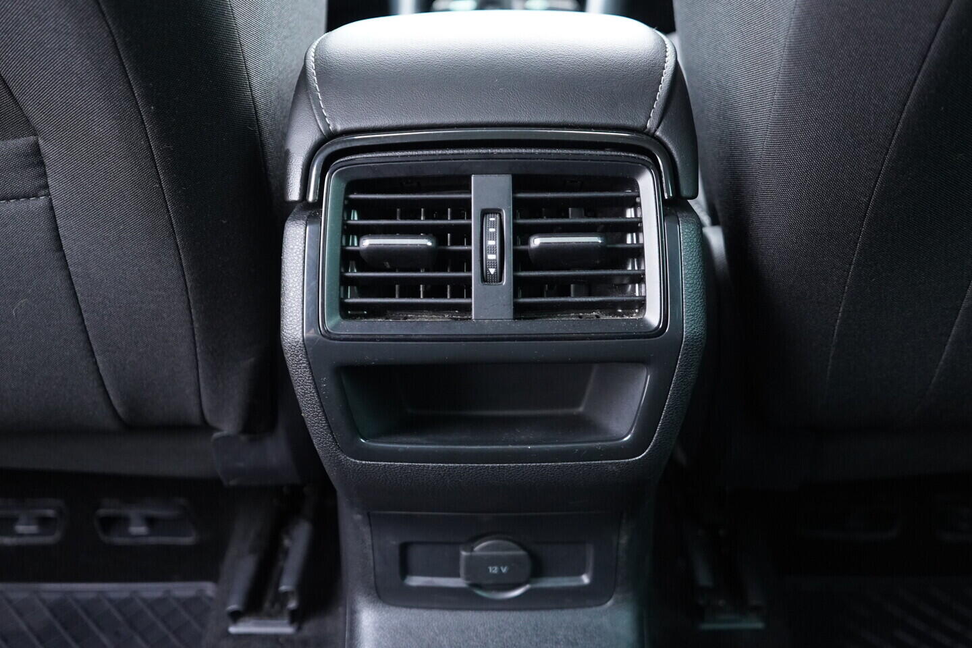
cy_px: 324
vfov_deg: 36.9
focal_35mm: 36
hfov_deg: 53.1
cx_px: 486
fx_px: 972
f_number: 2.8
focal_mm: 24
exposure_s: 1/40
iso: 2000
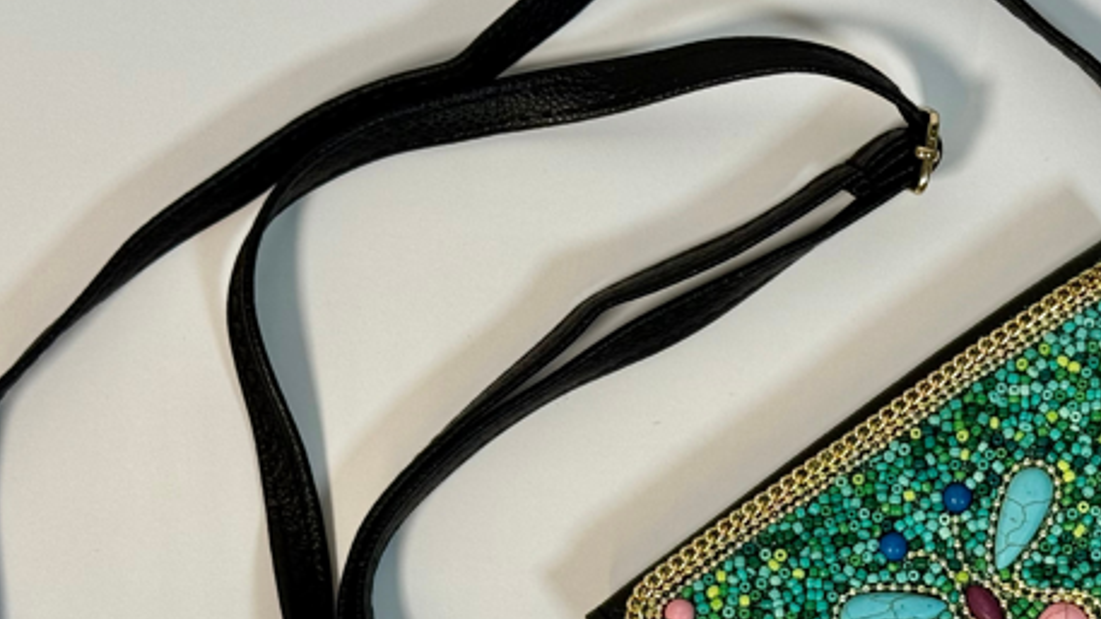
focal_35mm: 103
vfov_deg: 11.7
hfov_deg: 20.6
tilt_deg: -83.7
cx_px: 841
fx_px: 3007
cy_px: 589
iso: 50
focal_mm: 6.76
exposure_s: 1/210
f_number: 1.78
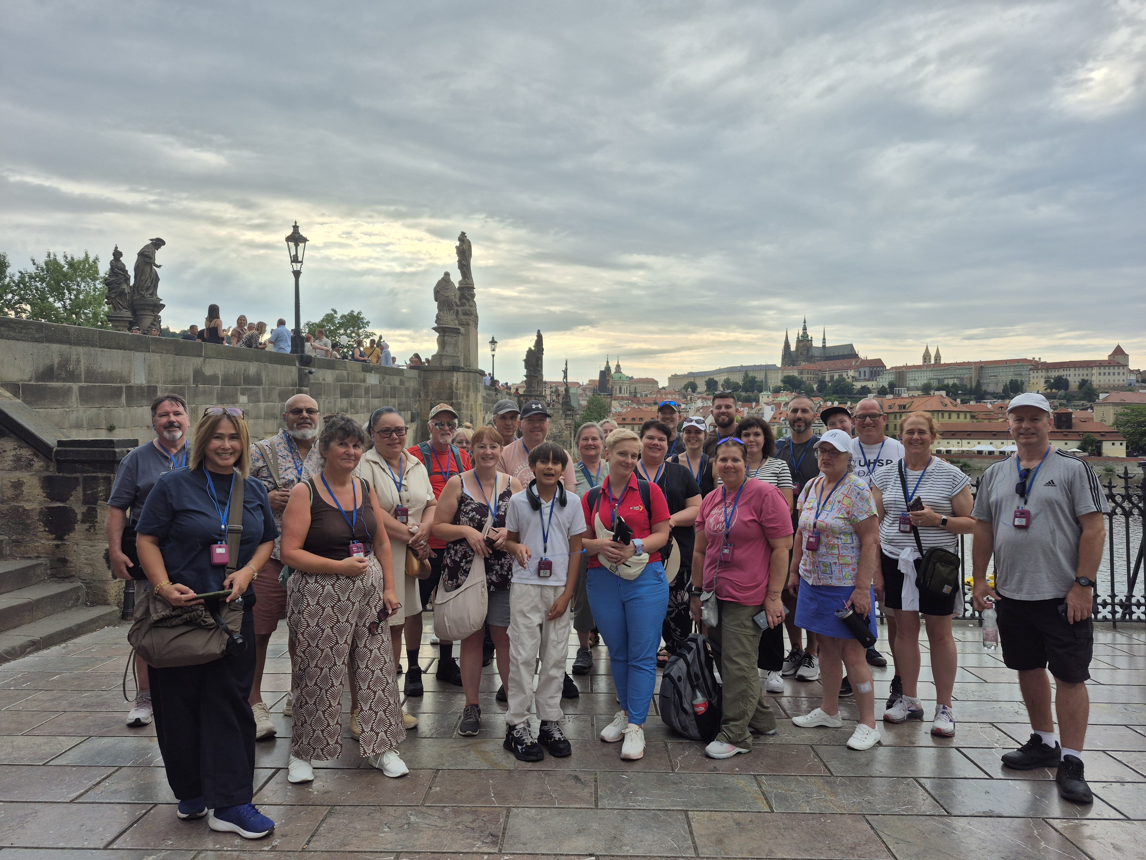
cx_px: 573
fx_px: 761
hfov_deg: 73.9
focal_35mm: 23
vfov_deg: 58.9
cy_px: 430
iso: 25
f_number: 1.8
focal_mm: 5.4
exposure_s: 1/1236
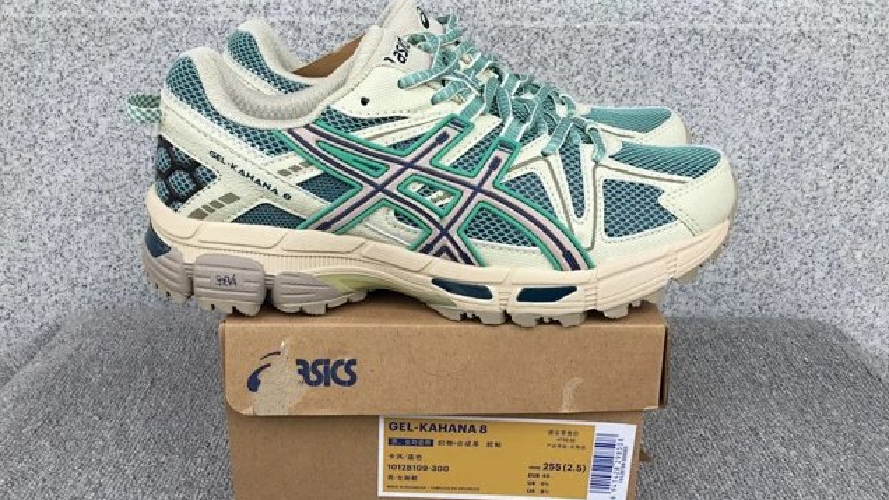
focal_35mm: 34
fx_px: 802
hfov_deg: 58.0
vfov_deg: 34.7
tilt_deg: -20.3
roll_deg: -0.8
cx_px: 443
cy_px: 270
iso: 25
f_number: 2.4
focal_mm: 3.3
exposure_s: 1/539
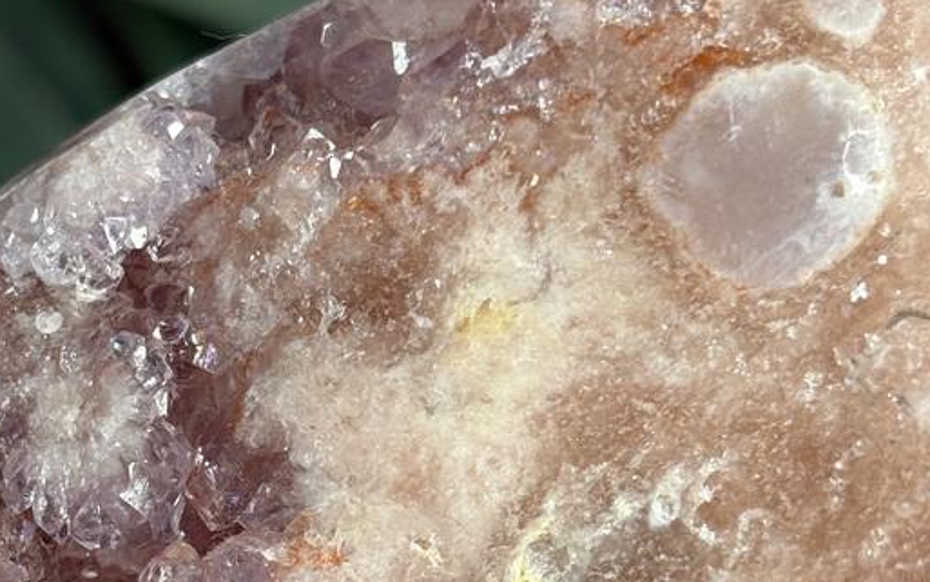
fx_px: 2789
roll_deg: +4.2
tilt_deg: -33.8
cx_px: 381
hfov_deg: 18.9
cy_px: 491
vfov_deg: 11.9
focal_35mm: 110
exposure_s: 1/107
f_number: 1.6
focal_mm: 5.96
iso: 50
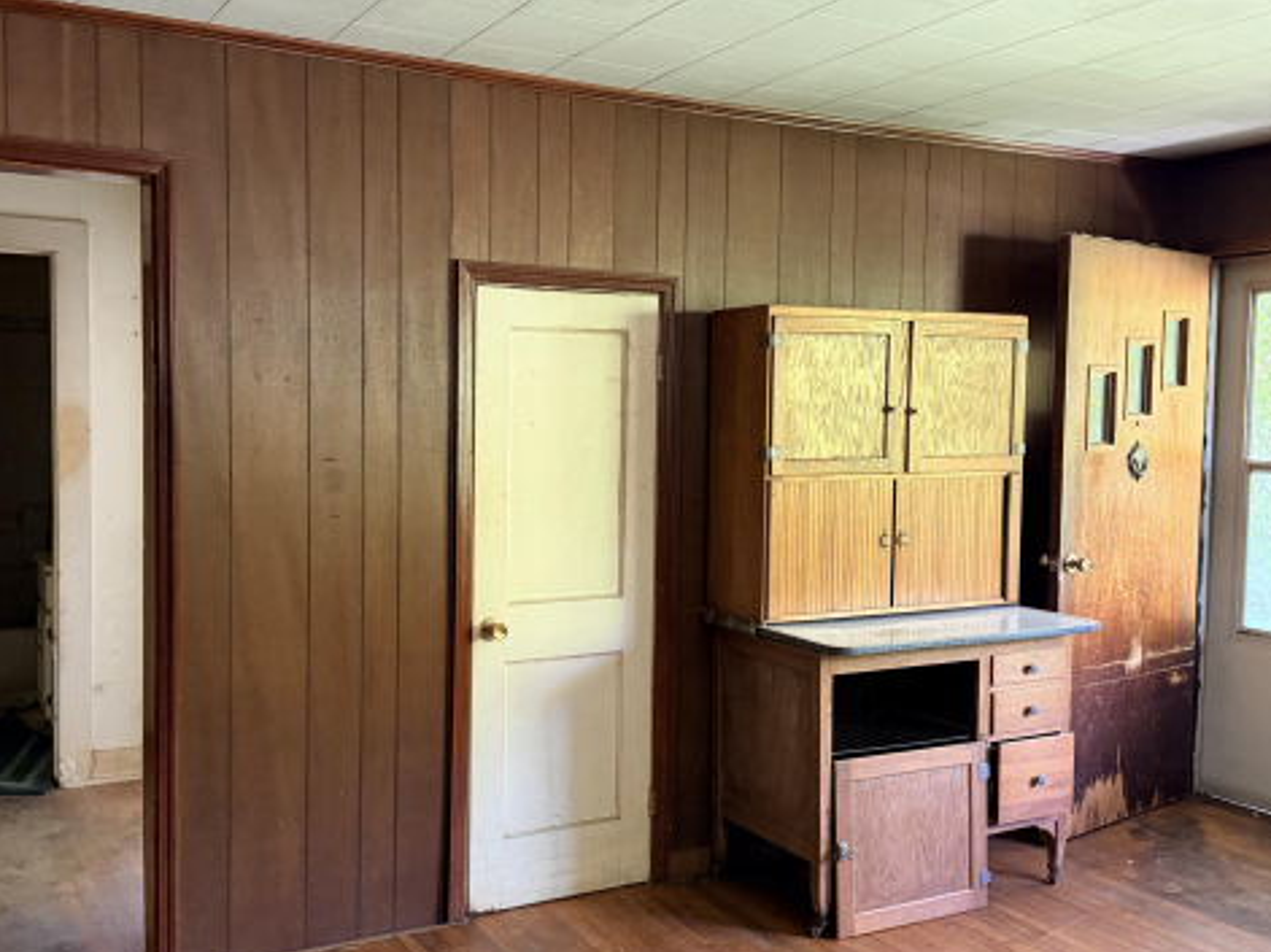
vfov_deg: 41.8
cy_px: 477
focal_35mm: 34
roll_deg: -0.1
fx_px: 1248
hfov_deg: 53.8
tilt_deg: -3.5
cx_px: 549
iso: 800
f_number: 1.78
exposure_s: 1/60
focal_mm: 6.76
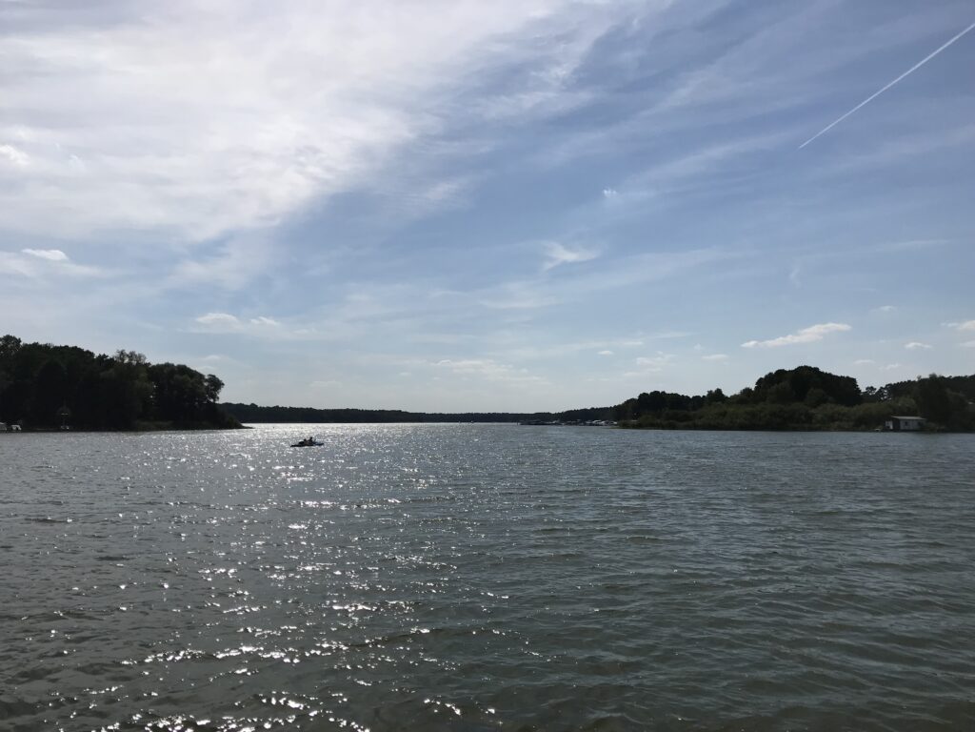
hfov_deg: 63.4
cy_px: 366
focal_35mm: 28
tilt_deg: +6.4
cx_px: 488
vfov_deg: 49.7
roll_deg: -0.4
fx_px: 789
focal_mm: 3.99
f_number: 1.8
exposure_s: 1/10638
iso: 20
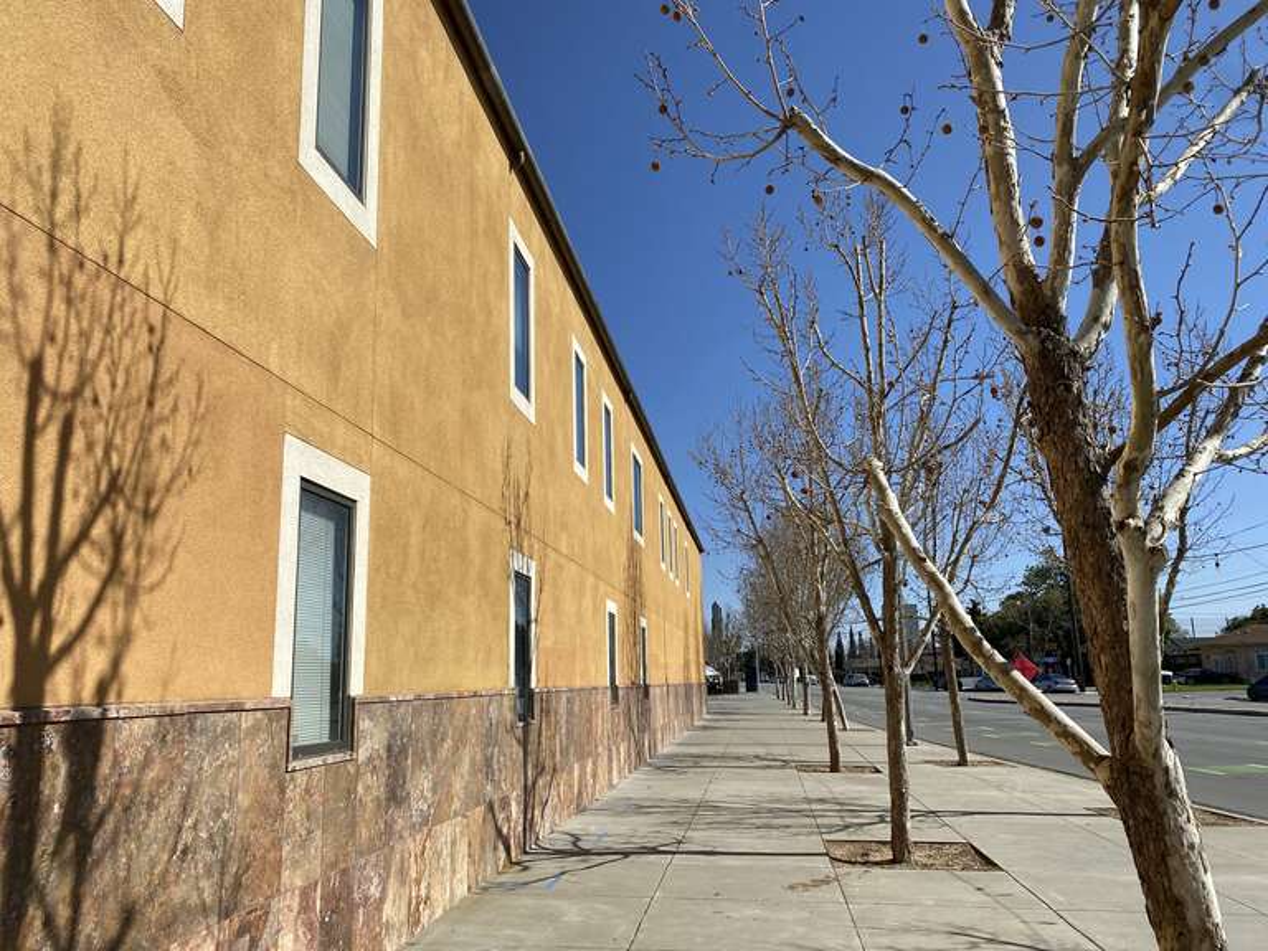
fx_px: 952
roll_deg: +0.4
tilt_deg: +13.1
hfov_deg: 67.3
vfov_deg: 53.1
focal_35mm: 26
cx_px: 634
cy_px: 476
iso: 32
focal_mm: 4.25
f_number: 1.8
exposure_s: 1/4115
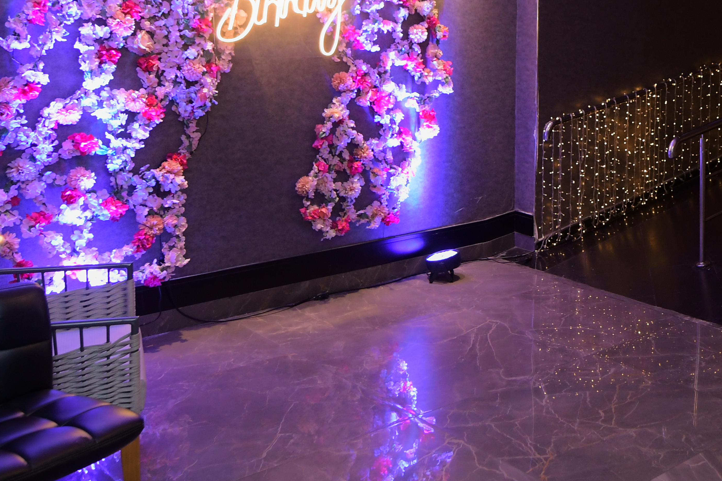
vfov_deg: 31.0
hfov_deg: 43.2
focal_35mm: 42
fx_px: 842
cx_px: 625
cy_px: 91
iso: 800
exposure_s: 1/100
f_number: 3.2
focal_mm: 14
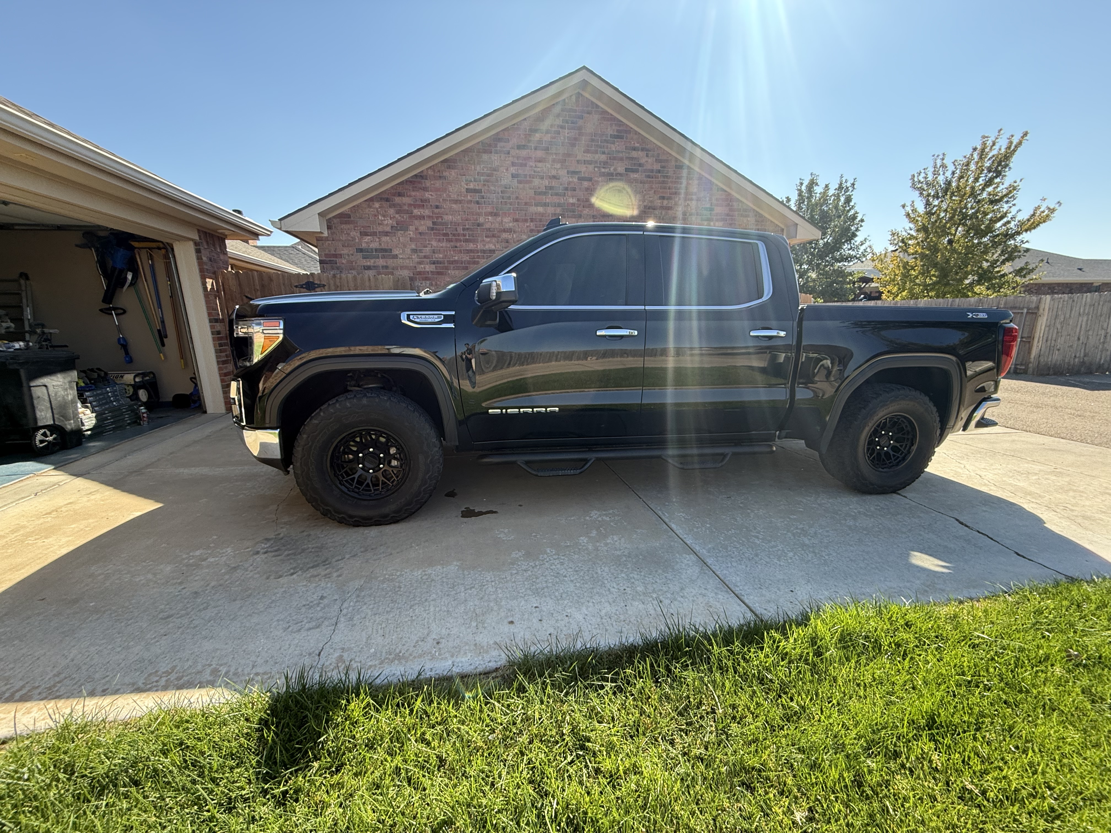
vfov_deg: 85.7
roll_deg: +1.6
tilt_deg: -10.0
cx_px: 556
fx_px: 449
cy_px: 416
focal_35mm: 14
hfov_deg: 102.1
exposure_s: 1/284
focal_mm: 2.22
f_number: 2.2
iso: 50
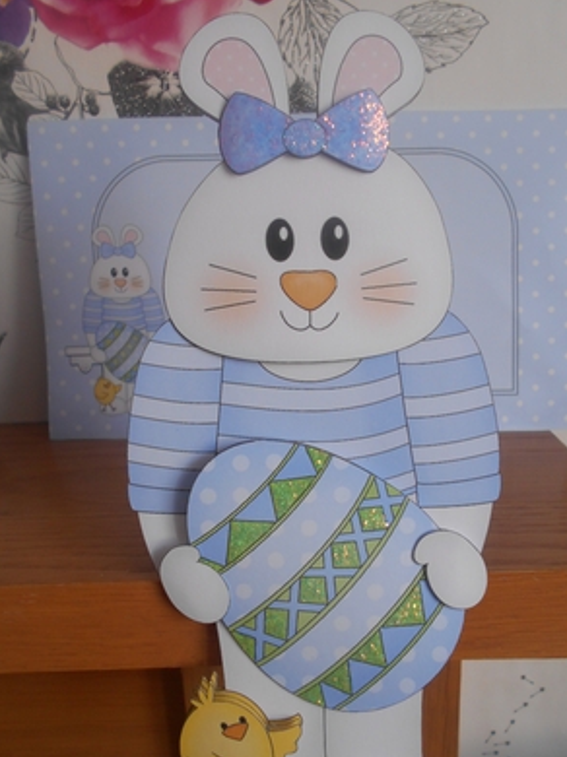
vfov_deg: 59.8
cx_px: 310
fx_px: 656
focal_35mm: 30
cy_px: 427
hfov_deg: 46.7
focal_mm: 4.6
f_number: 3.2
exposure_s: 1/30
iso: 180
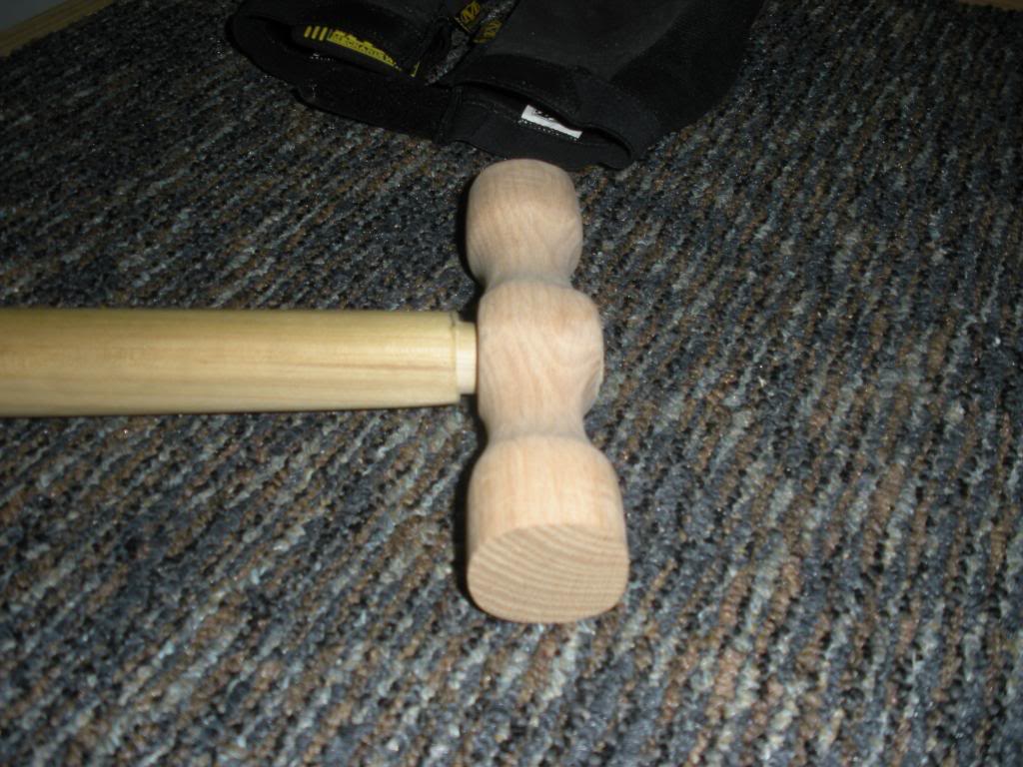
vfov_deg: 39.7
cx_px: 512
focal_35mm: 36
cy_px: 384
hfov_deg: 51.4
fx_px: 1064
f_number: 3.5
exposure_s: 1/60
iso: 64
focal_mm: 6.3
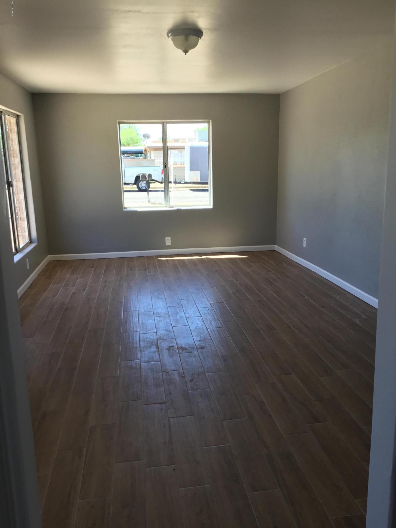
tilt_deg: -12.9
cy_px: 264
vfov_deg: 58.4
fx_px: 473
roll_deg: +1.3
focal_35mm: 31
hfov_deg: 45.4
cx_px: 198
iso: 40
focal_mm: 3.3
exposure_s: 1/120
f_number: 2.4
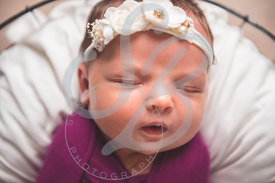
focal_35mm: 70
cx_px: 138
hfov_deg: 28.8
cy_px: 92
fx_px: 535
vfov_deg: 19.5
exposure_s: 1/100
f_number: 2.8
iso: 100
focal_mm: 70
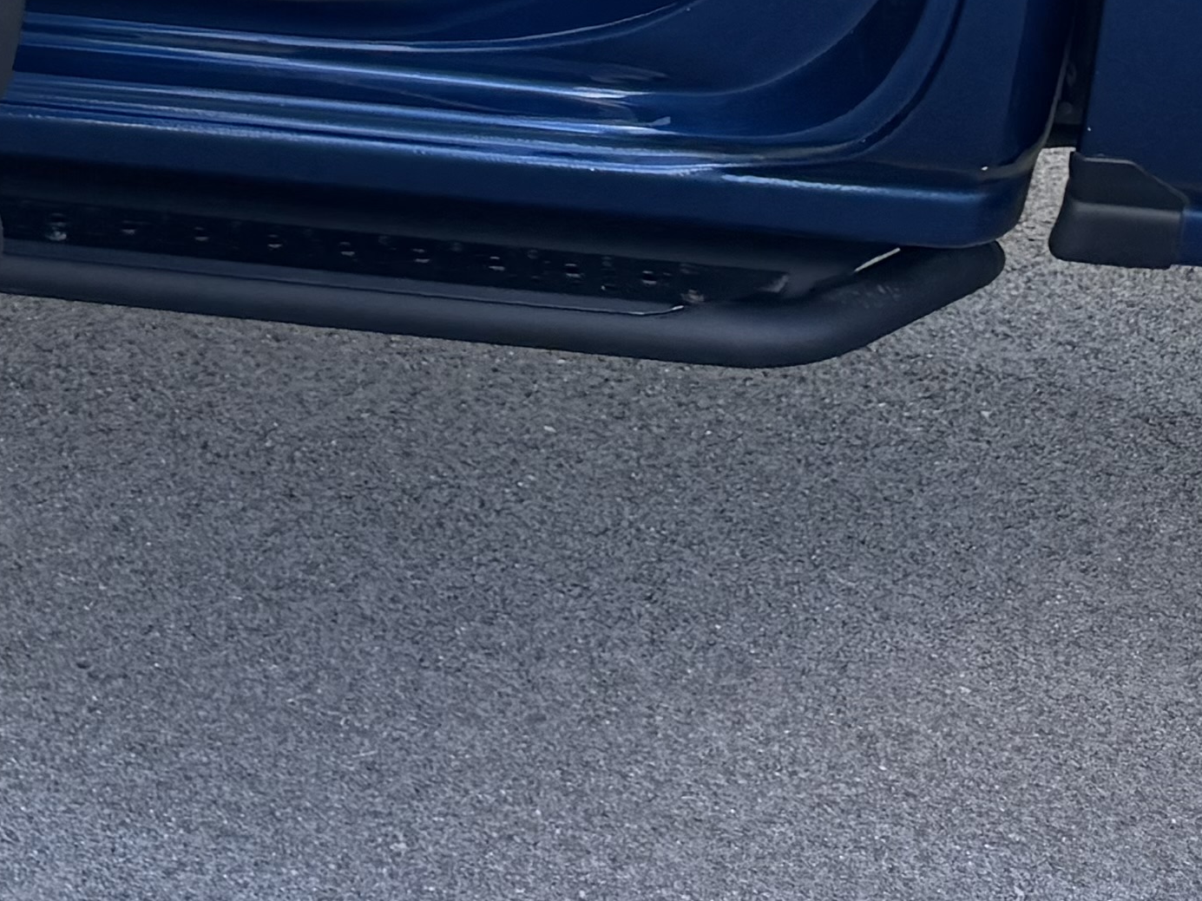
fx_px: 3438
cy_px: -859
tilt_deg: -8.0
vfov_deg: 13.1
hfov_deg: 17.6
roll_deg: -0.6
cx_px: -656
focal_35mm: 99
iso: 100
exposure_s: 1/1018
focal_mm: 6.76
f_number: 1.78
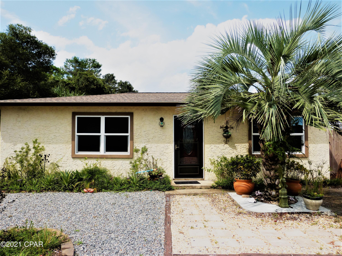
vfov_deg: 54.9
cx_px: 171
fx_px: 247
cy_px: 128
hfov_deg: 69.4
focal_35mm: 25
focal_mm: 4.5
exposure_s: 1/1000
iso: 100
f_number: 4
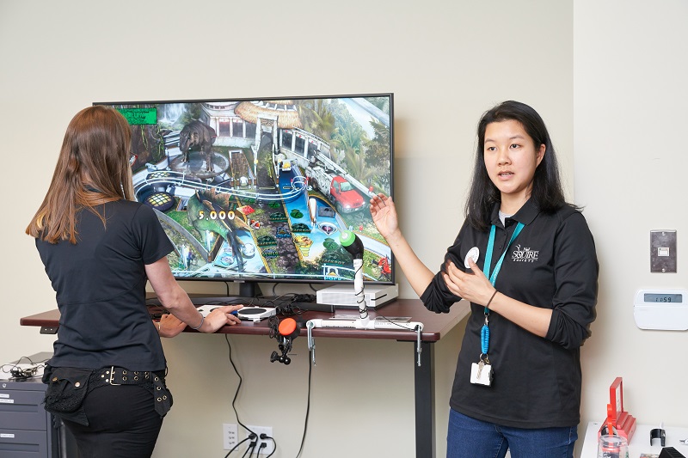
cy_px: 229
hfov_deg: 39.6
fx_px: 955
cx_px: 344
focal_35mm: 50
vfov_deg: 27.0
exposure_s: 1/80
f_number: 5
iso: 2500
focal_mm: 50
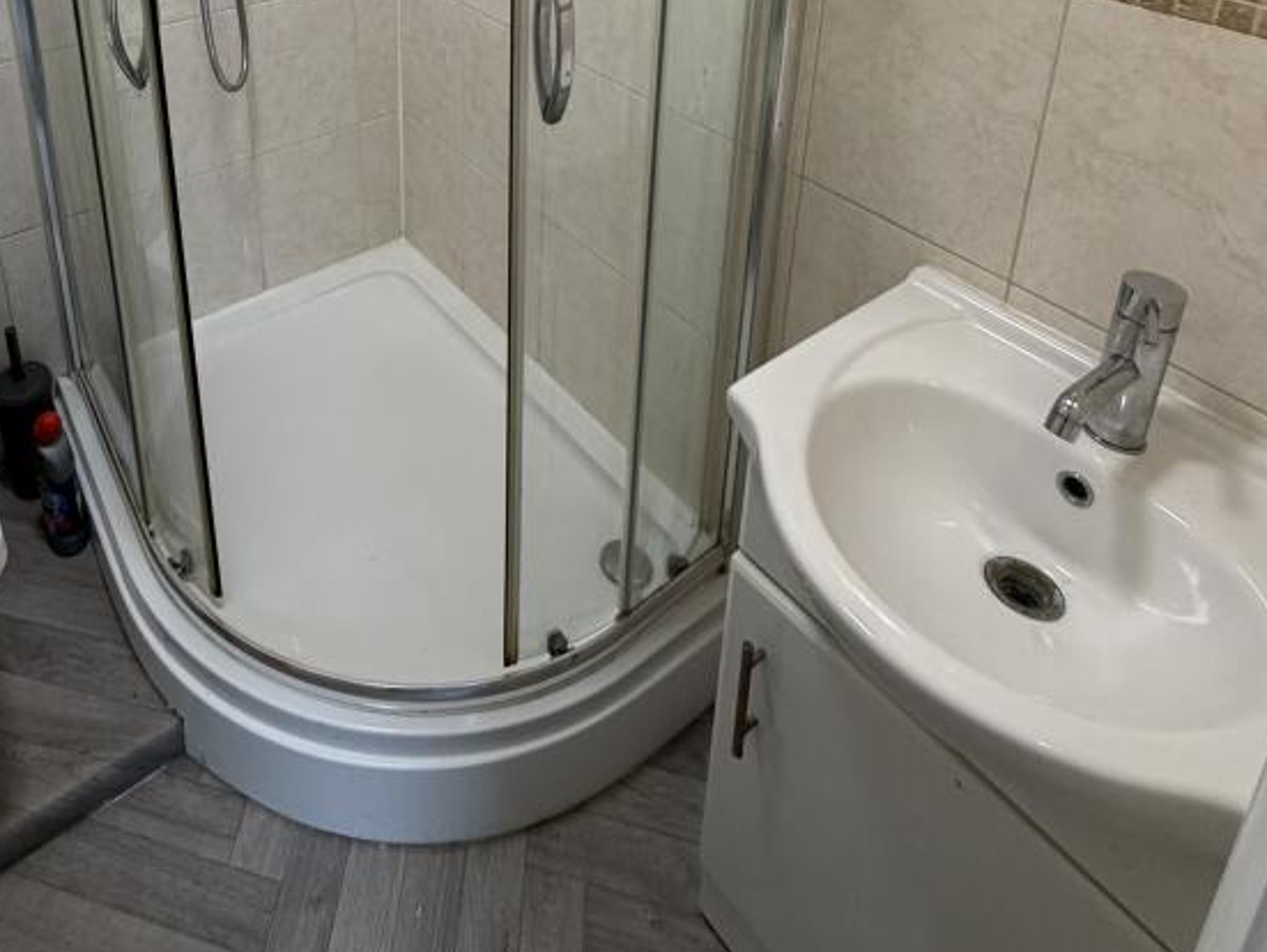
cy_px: -46
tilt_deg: -17.7
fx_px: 952
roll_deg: +1.9
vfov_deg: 43.6
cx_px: 391
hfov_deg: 64.9
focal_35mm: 26
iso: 200
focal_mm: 2.22
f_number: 2.2
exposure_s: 1/100
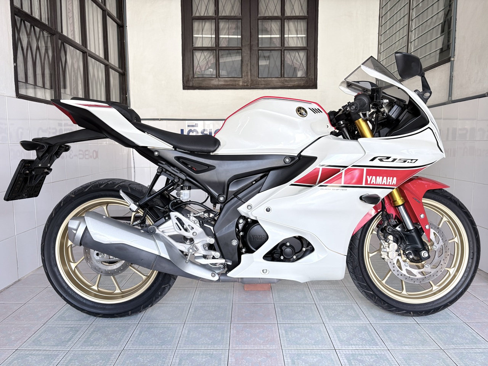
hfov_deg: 67.3
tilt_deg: -6.5
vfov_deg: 53.1
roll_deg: +0.9
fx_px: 367
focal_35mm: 26
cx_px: 244
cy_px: 183
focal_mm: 5.96
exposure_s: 1/122
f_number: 1.6
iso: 80
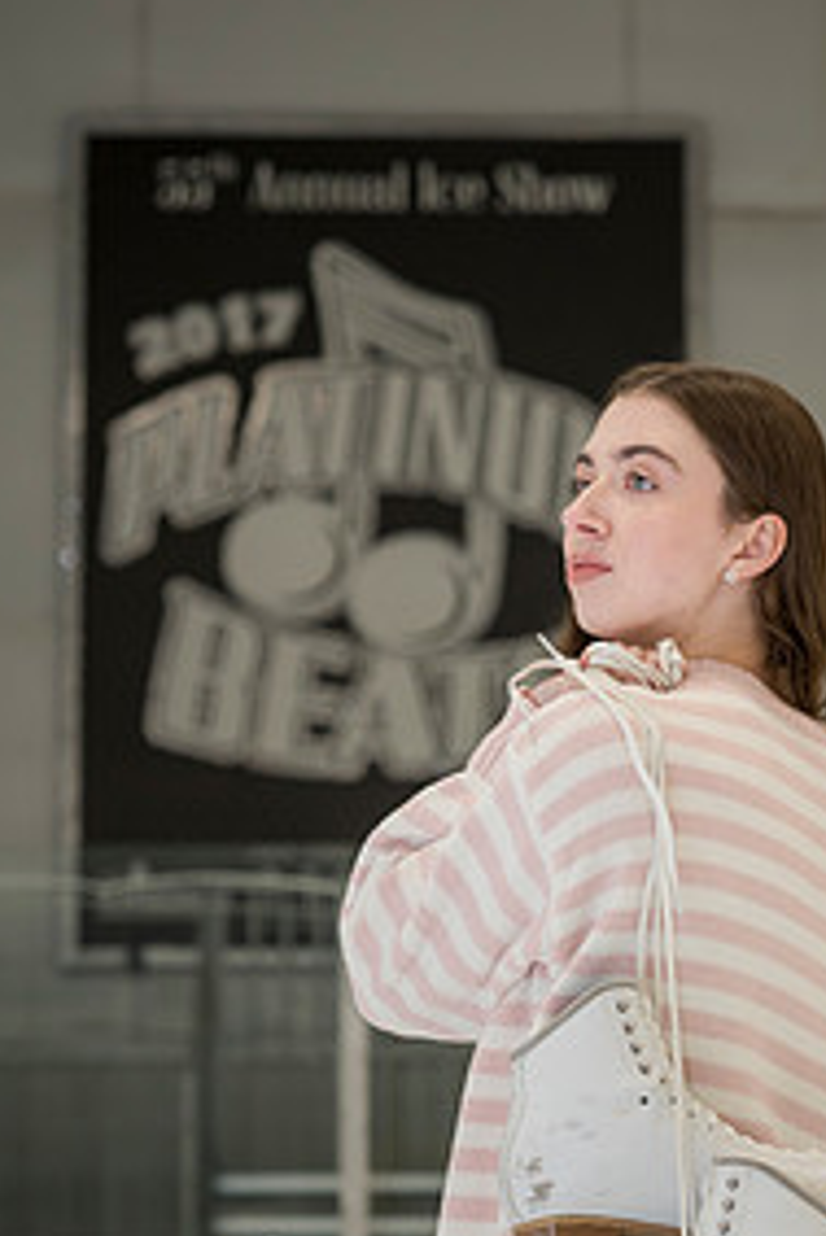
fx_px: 4640
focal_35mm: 135
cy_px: 703
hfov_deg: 10.1
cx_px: 638
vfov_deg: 15.2
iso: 1000
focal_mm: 85
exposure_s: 1/250
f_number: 5
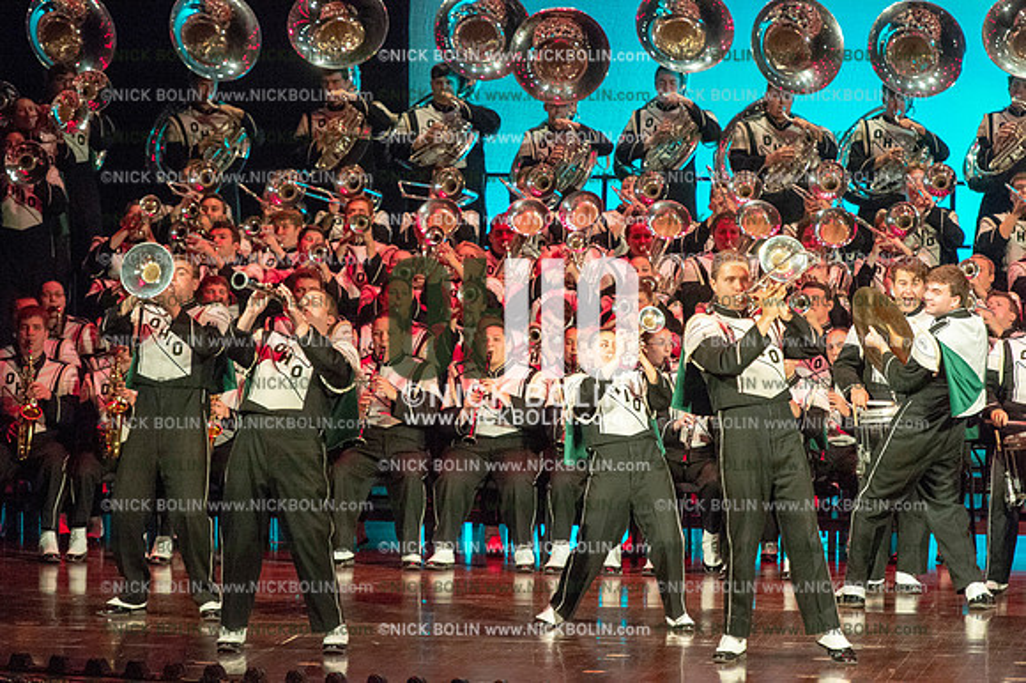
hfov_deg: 9.4
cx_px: 513
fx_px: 6266
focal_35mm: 220
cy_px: 342
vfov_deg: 6.2
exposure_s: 1/320
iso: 8000
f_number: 5.6
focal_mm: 220
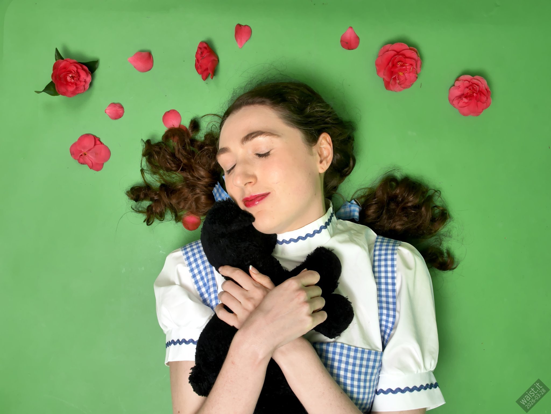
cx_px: 276
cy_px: 207
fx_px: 637
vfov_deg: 36.0
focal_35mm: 40
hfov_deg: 46.8
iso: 200
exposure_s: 1/100
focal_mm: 20
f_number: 9
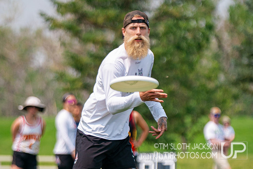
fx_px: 3132
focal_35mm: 446
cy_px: 134
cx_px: 128
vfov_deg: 3.1
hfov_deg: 4.6
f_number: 2.8
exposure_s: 1/6400
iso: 400
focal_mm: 181
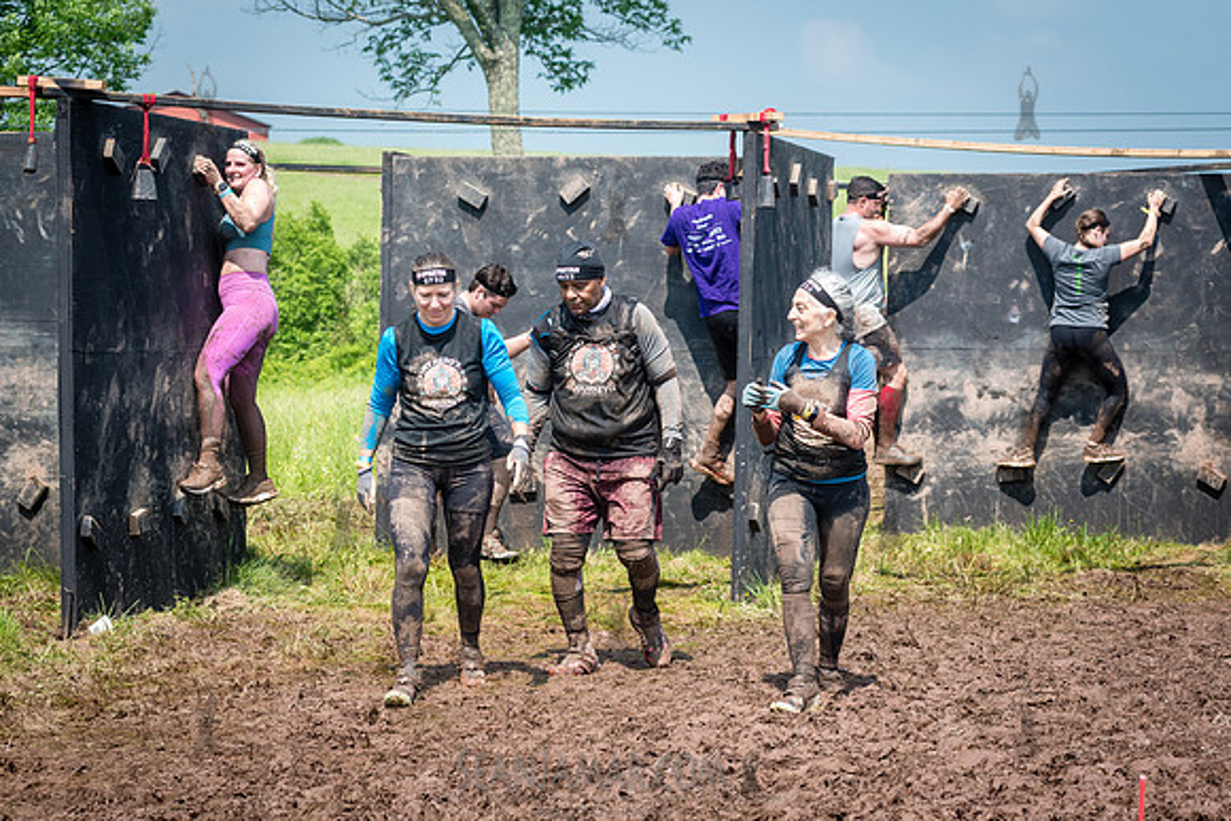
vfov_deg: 15.1
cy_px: 462
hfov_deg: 22.5
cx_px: 601
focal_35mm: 91
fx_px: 3099
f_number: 5.6
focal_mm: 80
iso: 500
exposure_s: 1/1000
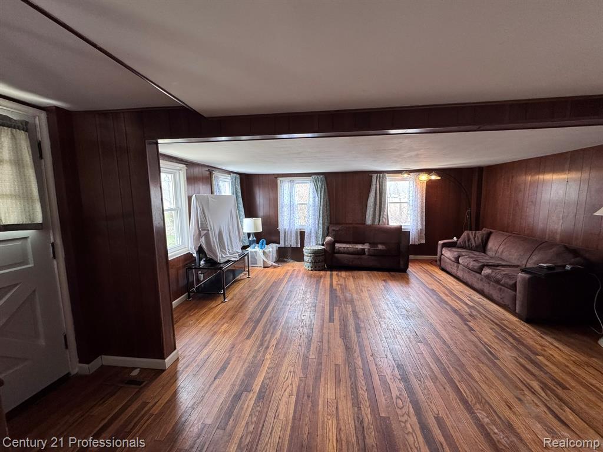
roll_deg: +0.9
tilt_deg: -7.3
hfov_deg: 102.1
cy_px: 226
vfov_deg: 85.7
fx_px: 244
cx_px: 302
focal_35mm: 14
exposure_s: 1/120
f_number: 2.2
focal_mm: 2.22
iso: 250
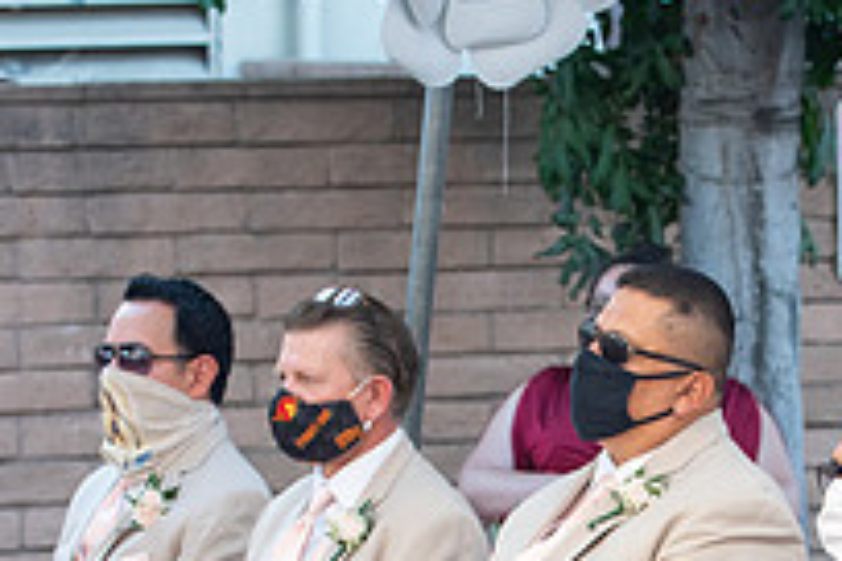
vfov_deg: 4.9
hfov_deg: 7.4
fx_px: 6502
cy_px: 786
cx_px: 702
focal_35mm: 278
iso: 640
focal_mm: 98
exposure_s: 1/200
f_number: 4.5
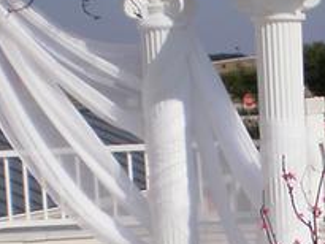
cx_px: 403
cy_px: 283
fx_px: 1559
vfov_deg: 8.9
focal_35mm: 166
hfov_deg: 11.6
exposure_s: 1/2000
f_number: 4.6
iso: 100
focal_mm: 6.3
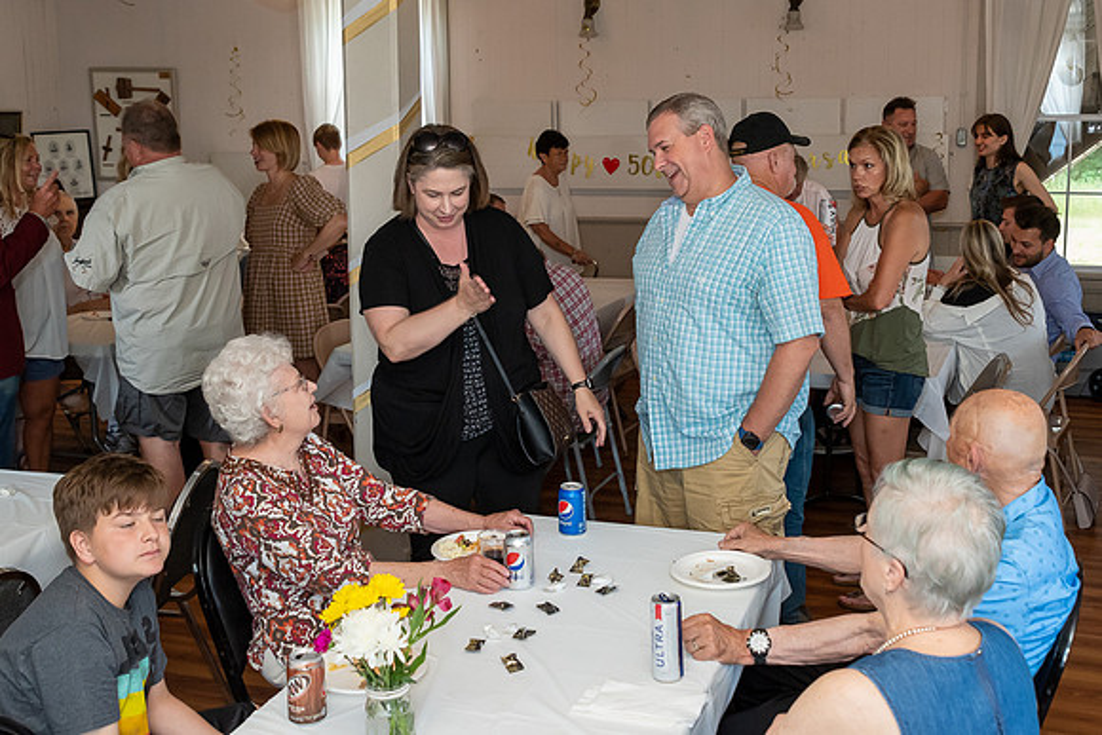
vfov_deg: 31.4
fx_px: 1306
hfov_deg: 45.7
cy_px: 317
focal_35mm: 43
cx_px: 590
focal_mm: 24
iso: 1600
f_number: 4
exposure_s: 1/125
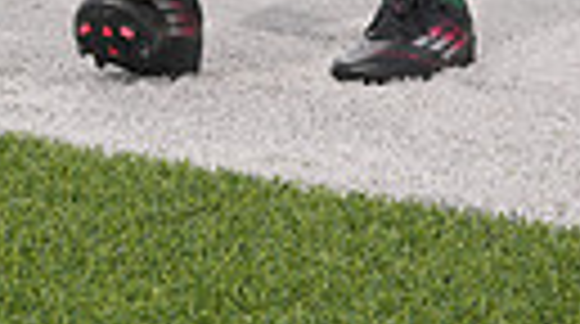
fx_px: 2134
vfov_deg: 7.6
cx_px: 220
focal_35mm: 139
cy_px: -657
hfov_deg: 15.5
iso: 125
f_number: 9
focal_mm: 38
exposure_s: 1/200
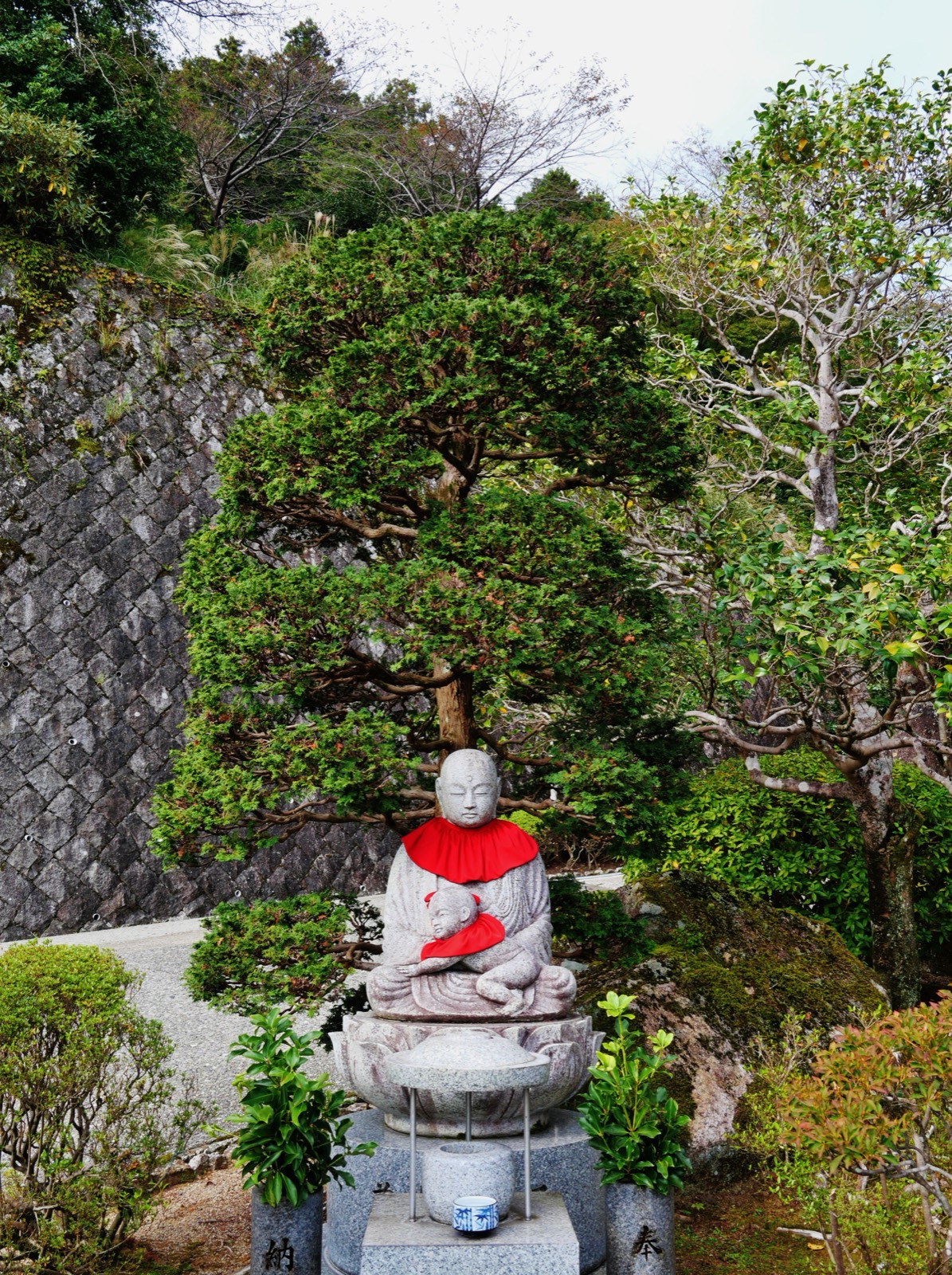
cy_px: 638
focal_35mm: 32
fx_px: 1177
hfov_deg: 44.1
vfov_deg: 56.9
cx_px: 476
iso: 200
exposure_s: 1/100
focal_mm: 16
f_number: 8
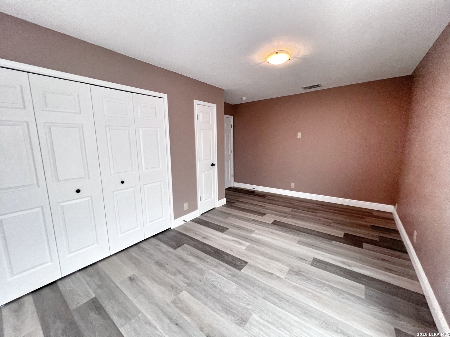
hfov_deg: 106.2
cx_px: 225
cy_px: 168
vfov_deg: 89.9
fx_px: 169
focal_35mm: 13
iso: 160
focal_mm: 1.57
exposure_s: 1/60
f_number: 1.8
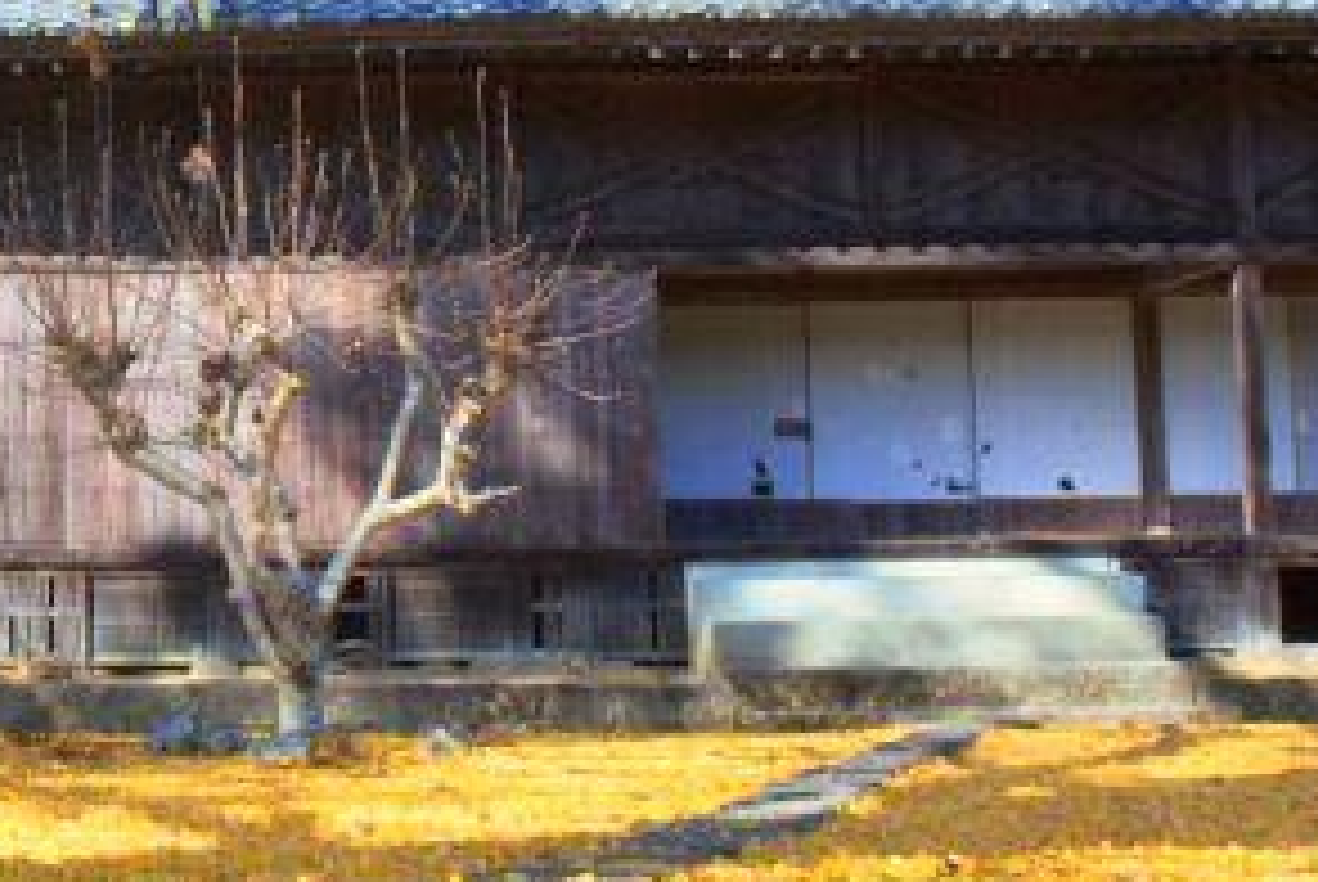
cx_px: -328
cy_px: 106
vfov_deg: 16.3
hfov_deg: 22.3
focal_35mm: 83
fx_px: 3042
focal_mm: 10
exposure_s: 1/640
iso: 160
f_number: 3.5
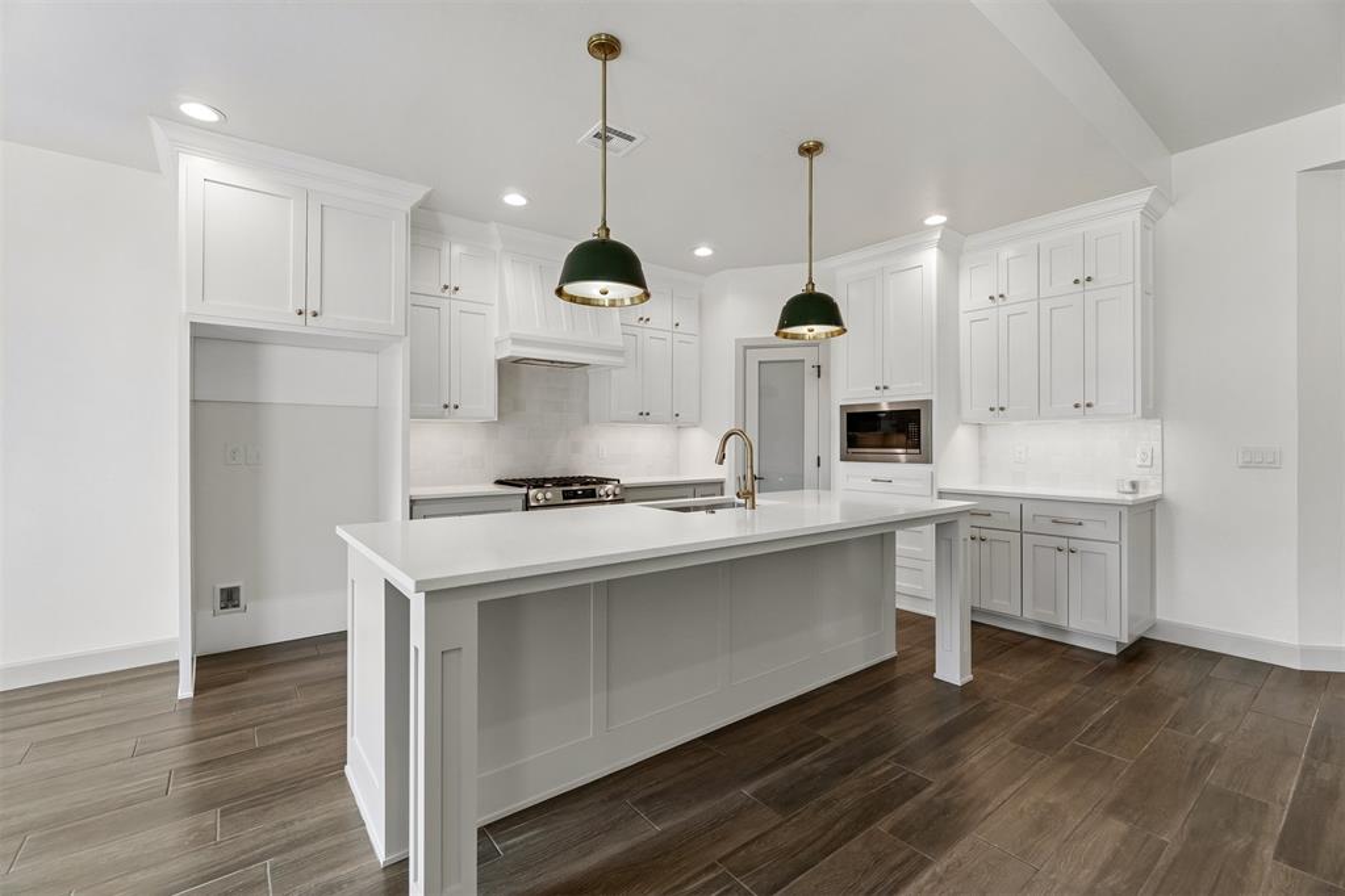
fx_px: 560
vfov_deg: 77.3
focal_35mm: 15
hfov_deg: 100.4
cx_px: 672
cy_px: 448
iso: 200
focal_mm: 10
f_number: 6.3
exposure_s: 1/60
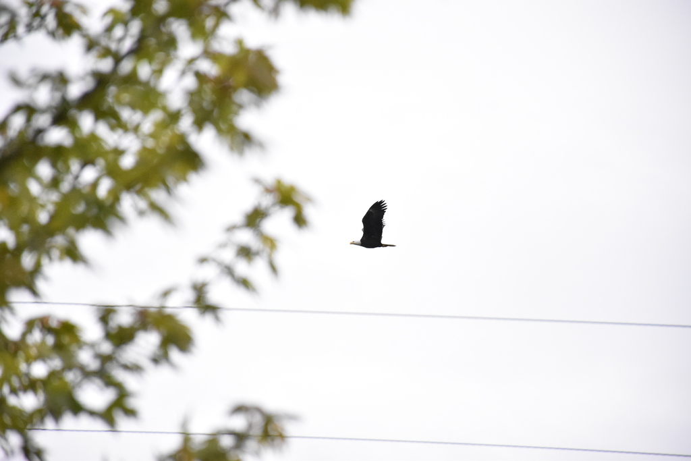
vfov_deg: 6.5
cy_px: 230
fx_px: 4031
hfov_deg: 9.8
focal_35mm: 210
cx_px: 346
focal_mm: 140
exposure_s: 1/1000
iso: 5000
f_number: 5.6
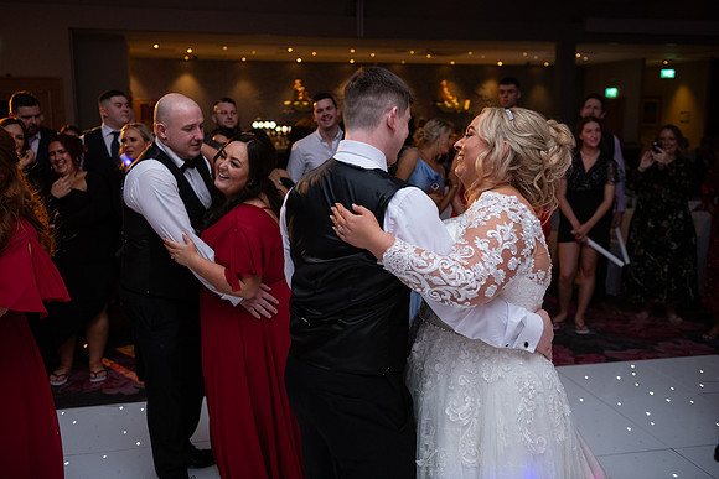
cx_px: 360
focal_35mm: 36
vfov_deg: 36.9
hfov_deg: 53.1
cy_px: 240
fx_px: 719
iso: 1250
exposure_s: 1/160
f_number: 3.5
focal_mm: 36
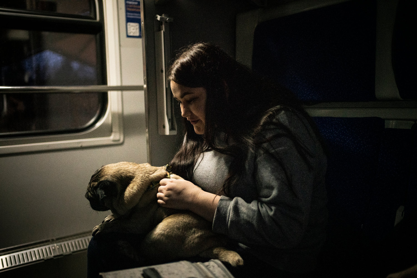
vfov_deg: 37.9
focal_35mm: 35
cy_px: 139
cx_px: 208
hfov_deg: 54.4
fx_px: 405
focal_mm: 35
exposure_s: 1/400
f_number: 1.8
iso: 12800
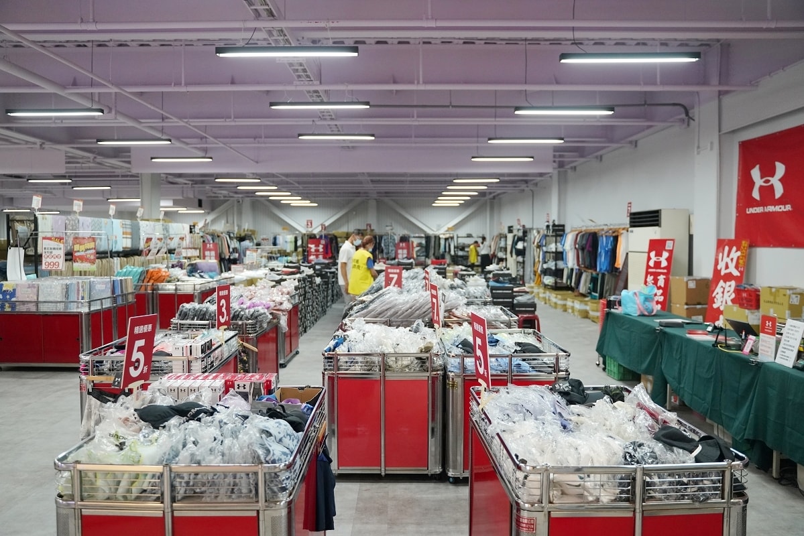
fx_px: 692
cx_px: 402
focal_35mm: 31
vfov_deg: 42.3
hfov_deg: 60.3
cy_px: 268
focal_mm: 31
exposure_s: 1/160
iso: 3200
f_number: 2.8
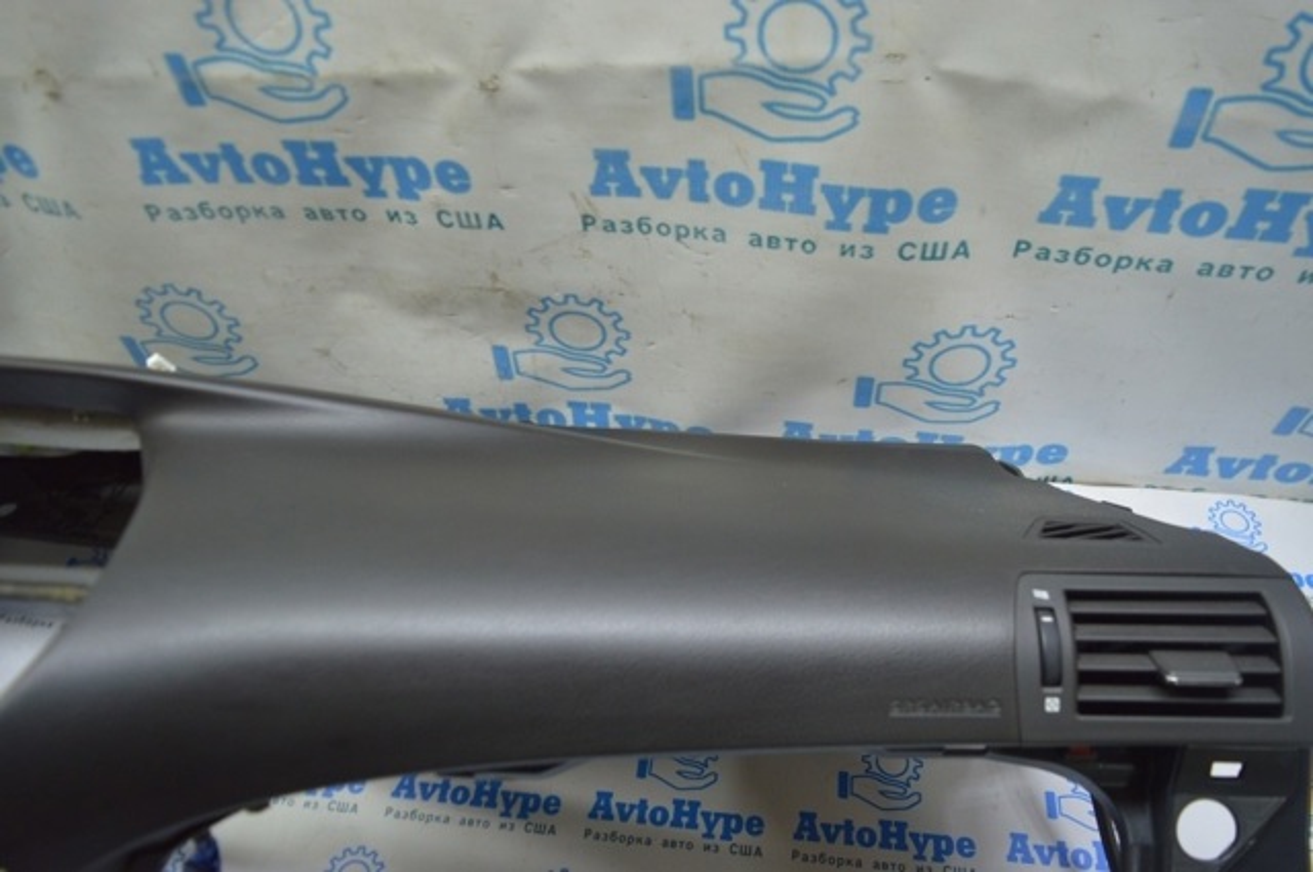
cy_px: 436
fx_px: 983
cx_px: 656
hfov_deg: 67.4
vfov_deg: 47.8
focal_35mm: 27
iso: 400
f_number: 3.5
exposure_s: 1/40
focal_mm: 18
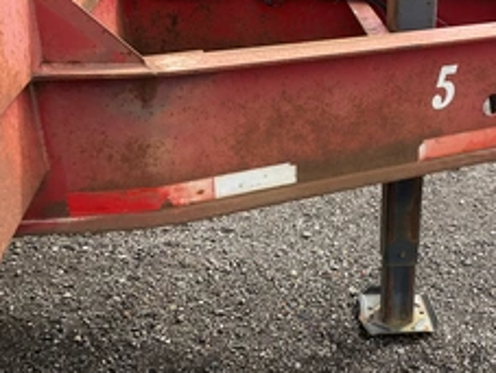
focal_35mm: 51
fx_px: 732
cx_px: 369
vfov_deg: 28.6
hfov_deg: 36.6
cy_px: 157
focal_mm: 3
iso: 25
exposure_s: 1/635
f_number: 1.8
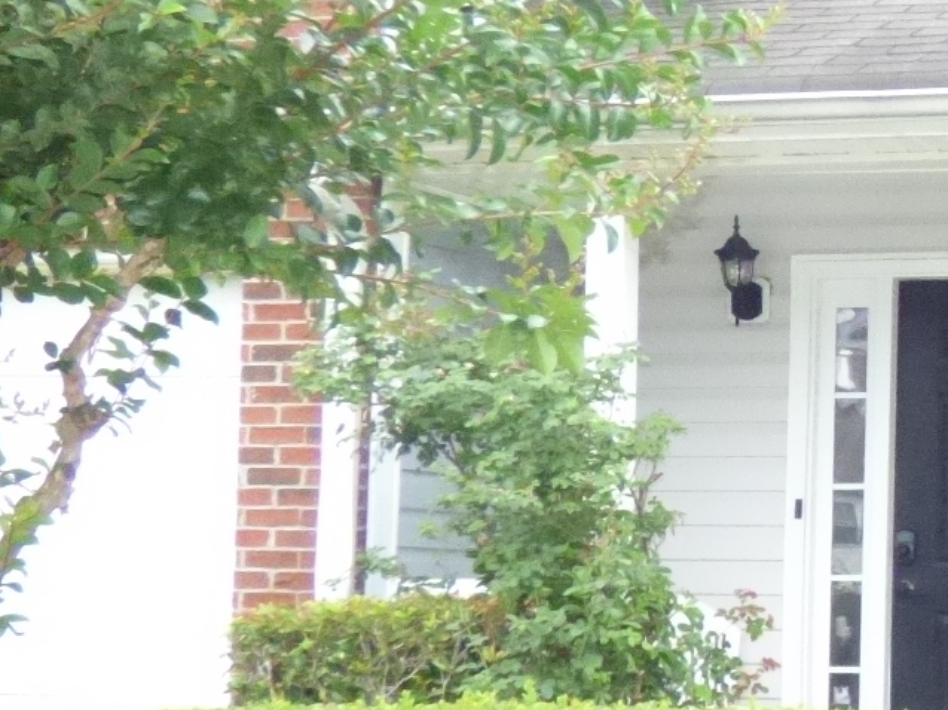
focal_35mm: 106
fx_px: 2902
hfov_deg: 16.6
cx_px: 1492
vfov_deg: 13.9
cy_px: 463
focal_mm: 5.97
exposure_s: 1/2000
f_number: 3.4
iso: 1600
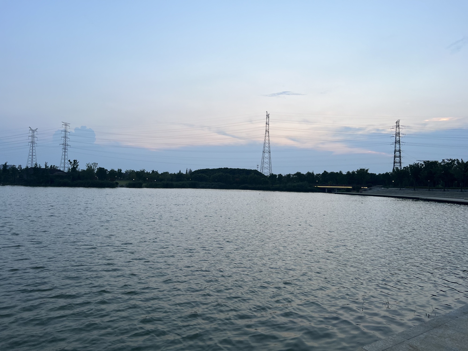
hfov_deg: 67.3
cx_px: 234
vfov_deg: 53.1
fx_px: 352
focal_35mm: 26
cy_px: 176
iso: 40
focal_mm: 5.7
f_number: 1.5
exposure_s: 1/167
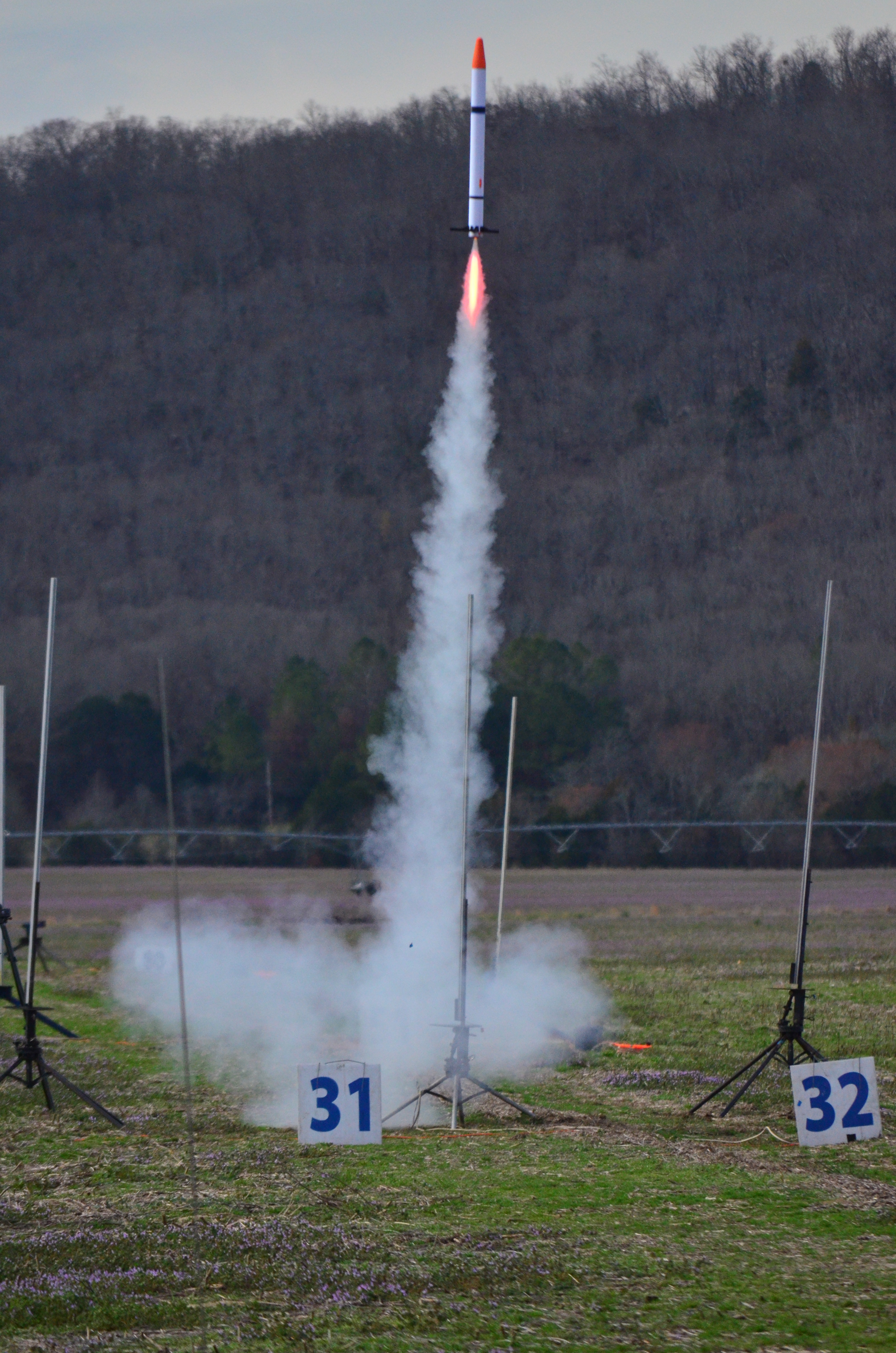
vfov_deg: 6.9
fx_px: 11250
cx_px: 448
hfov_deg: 4.6
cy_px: 676
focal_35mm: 300
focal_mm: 200
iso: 1600
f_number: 7.1
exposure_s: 1/2500
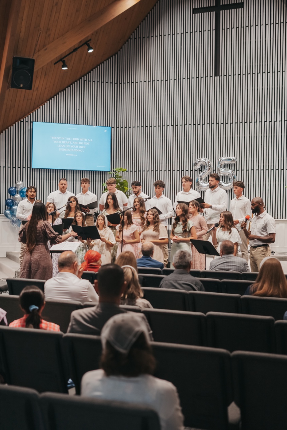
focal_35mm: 50
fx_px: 597
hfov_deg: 27.0
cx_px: 144
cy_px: 215
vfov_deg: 39.6
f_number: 2.8
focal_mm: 50
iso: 800
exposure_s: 1/80
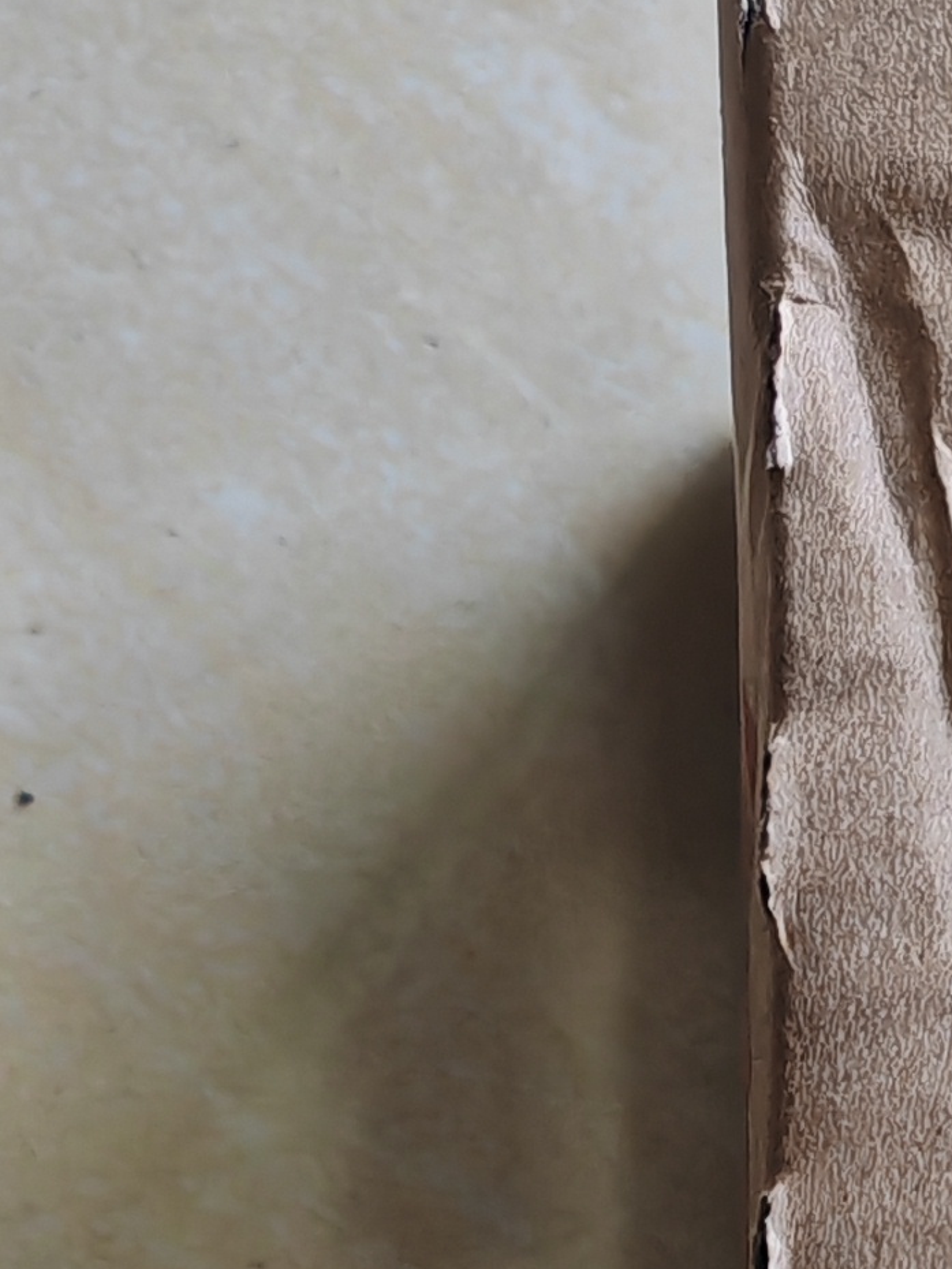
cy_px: 2016
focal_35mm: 119
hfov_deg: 11.5
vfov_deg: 15.1
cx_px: 1737
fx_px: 4363
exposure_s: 1/50
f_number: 1.95
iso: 400
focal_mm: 5.52
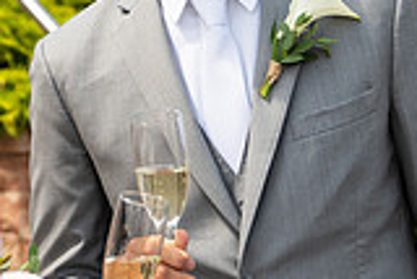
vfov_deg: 9.0
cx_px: 149
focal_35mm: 152
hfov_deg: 13.5
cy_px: 33
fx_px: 1762
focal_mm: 42
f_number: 2.8
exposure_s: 1/1000
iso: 125
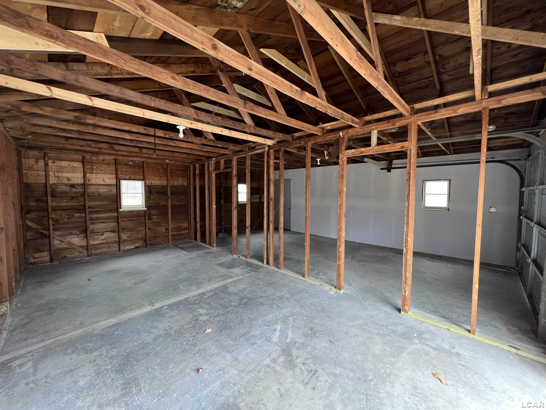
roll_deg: -0.6
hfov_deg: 106.2
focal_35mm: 13
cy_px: 205
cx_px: 273
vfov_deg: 89.9
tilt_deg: -4.3
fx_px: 205
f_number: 1.8
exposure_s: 1/60
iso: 320
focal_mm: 1.57
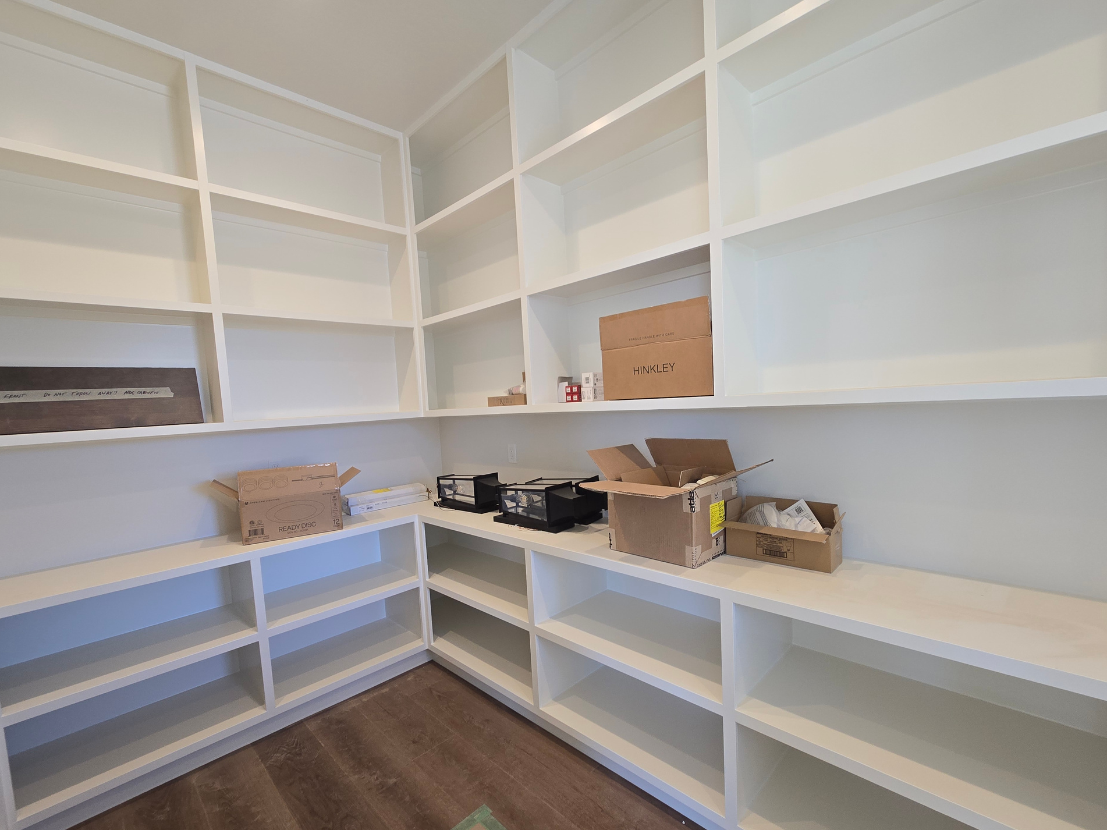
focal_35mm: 14
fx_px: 448
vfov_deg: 85.6
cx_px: 539
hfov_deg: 102.0
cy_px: 442
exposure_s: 1/60
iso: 80
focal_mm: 2.2
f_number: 2.2
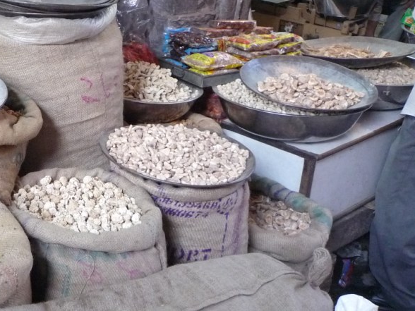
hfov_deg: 34.2
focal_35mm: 51
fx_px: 611
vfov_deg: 28.5
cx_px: 1
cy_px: 133
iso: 400
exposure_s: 1/30
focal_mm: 4.4
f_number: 2.8
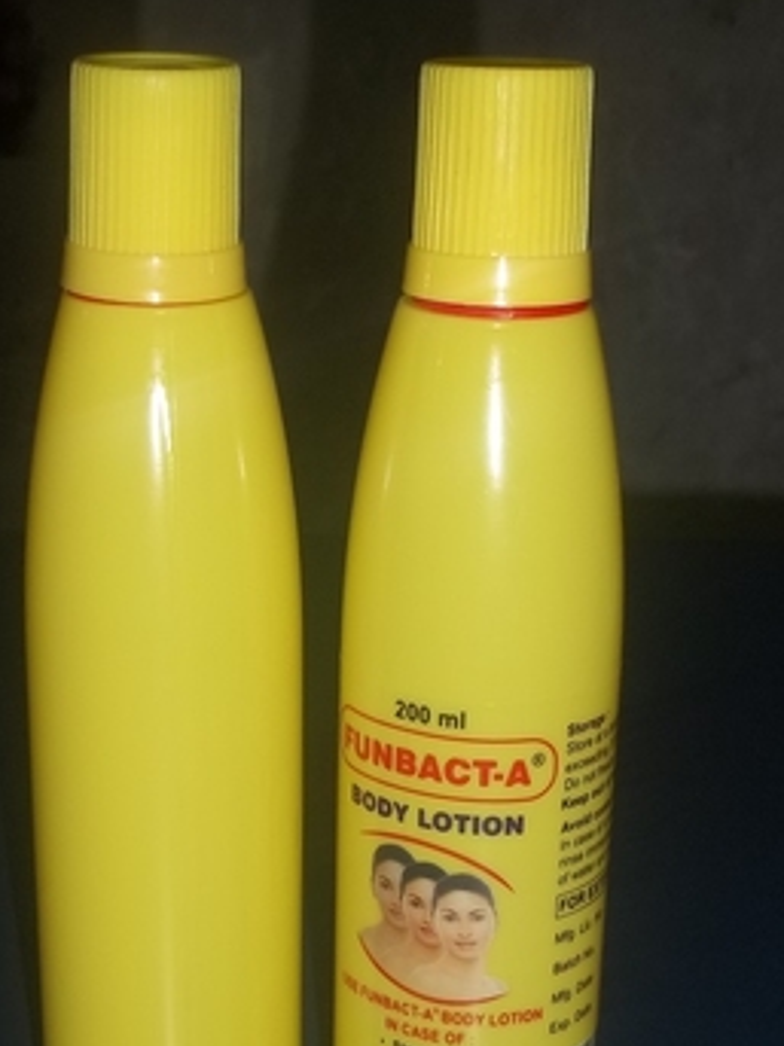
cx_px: 287
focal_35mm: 70
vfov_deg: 27.6
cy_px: 697
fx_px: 2115
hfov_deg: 20.9
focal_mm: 6.5
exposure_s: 1/30
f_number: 3.1
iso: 64
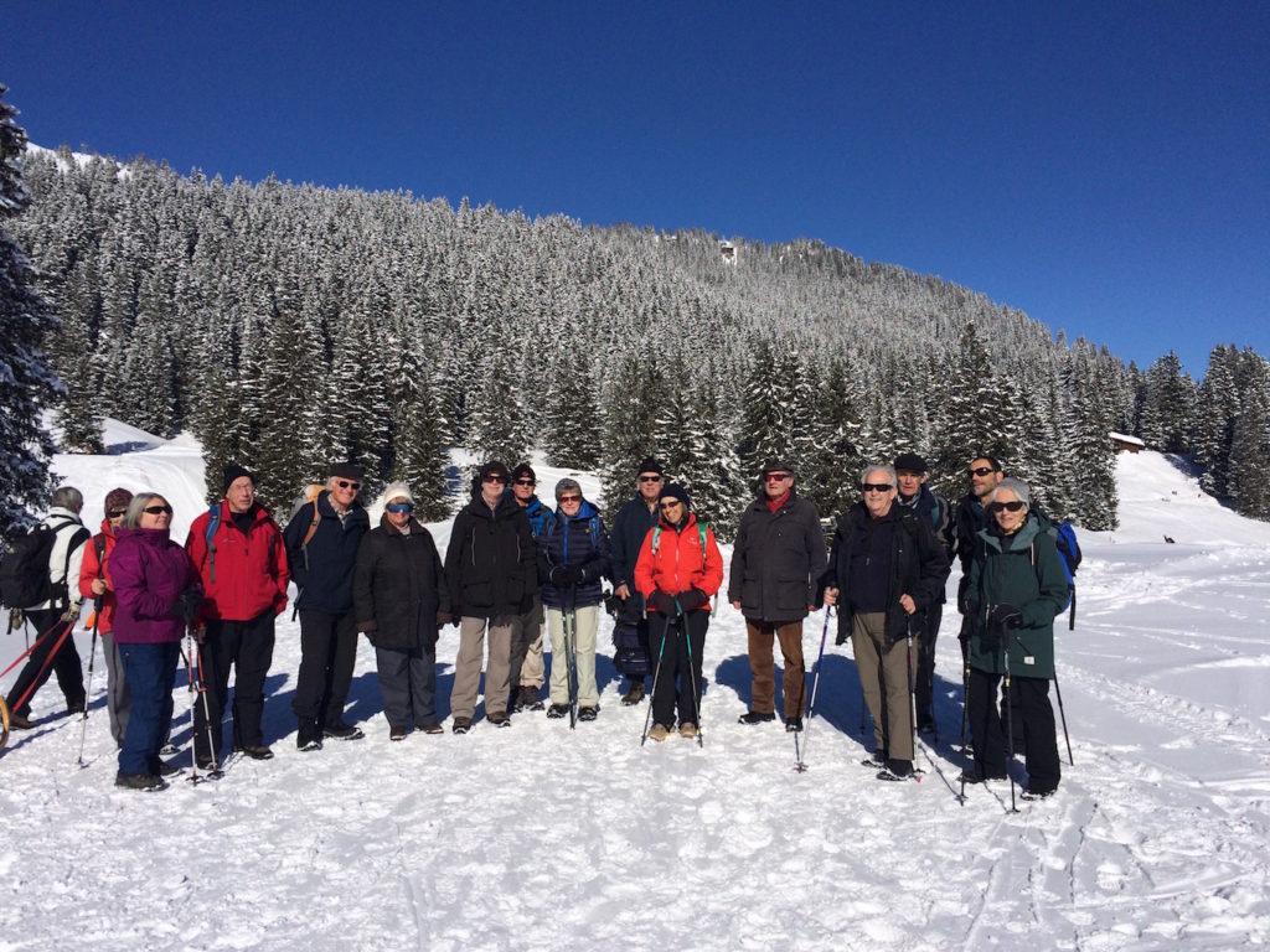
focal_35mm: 29
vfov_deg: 48.2
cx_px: 635
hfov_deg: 61.7
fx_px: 1064
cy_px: 476
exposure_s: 1/8264
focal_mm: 4.15
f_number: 2.2
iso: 40
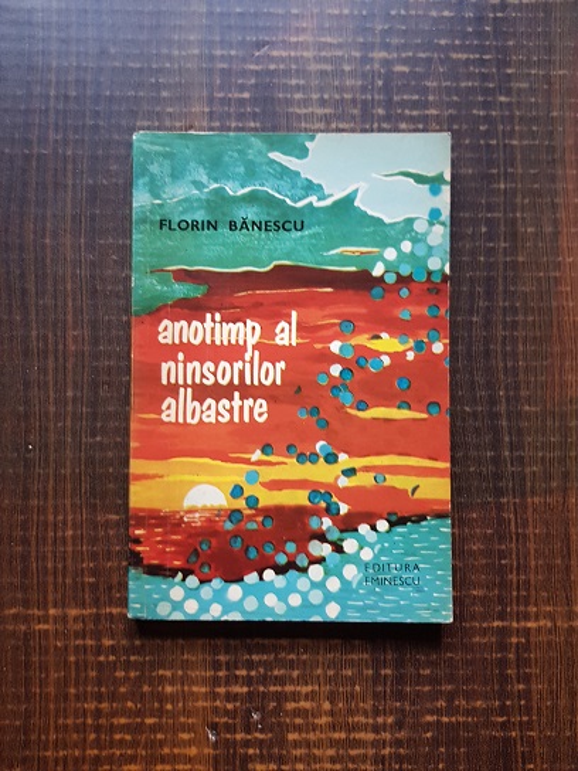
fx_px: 579
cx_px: 289
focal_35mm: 26
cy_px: 386
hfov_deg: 53.1
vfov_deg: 67.3
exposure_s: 1/14
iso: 200
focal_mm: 4.3
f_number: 1.7
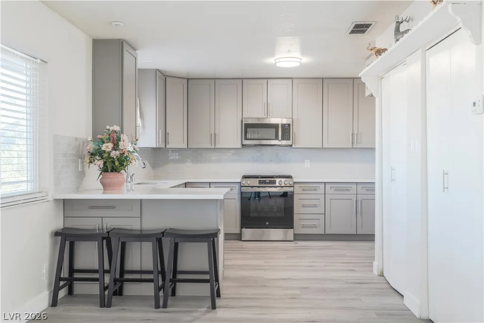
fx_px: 470
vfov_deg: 37.8
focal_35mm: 35
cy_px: 162
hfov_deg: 54.4
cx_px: 242
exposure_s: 1/13
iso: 640
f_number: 8
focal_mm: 35
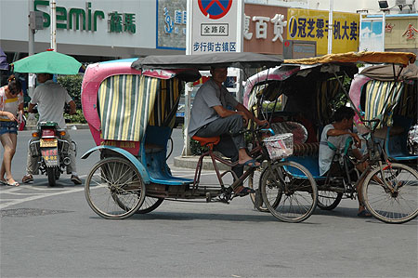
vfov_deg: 9.3
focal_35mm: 147
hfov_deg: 14.0
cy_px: 139
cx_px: 209
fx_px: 1705
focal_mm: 98
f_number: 8
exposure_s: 1/1000
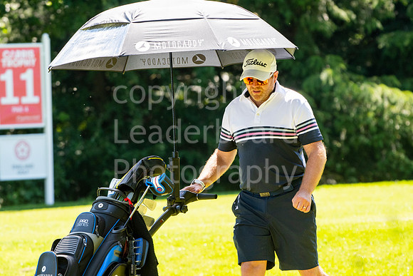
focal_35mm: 435
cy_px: 138
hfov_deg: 4.7
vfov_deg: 3.2
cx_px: 206
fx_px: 4991
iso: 1000
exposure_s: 1/800
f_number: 5.6
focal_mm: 290
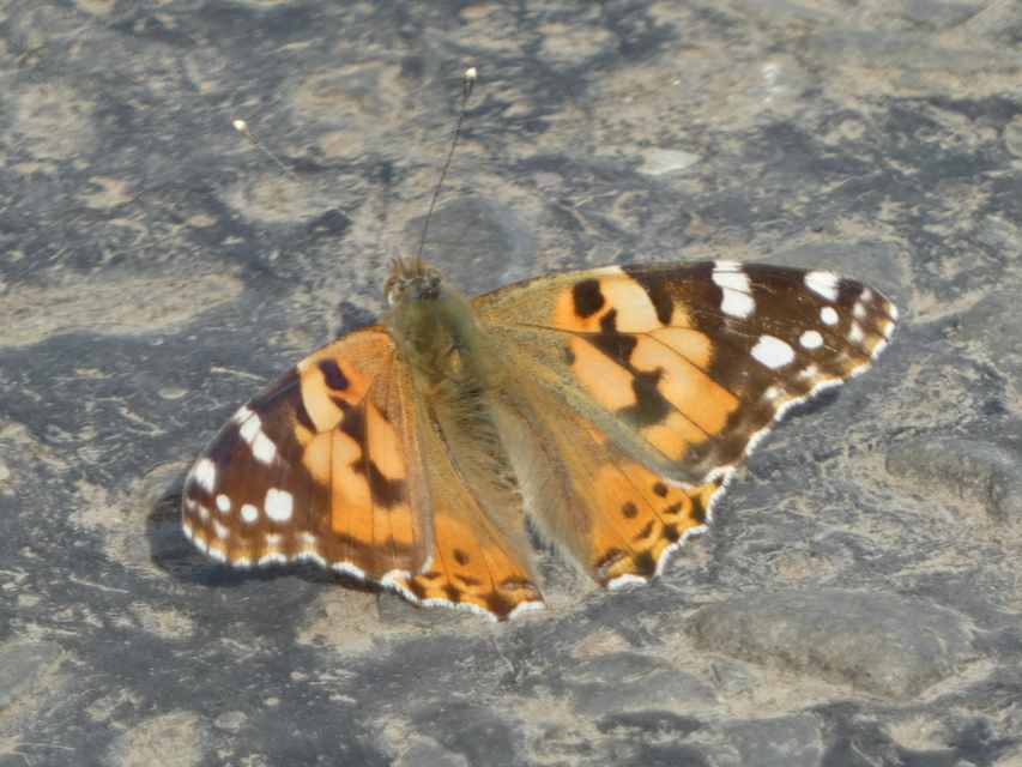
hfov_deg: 1.7
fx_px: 35434
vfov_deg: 1.2
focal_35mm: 1200
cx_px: 511
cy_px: 384
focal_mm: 215
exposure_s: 1/125
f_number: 5.9
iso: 80
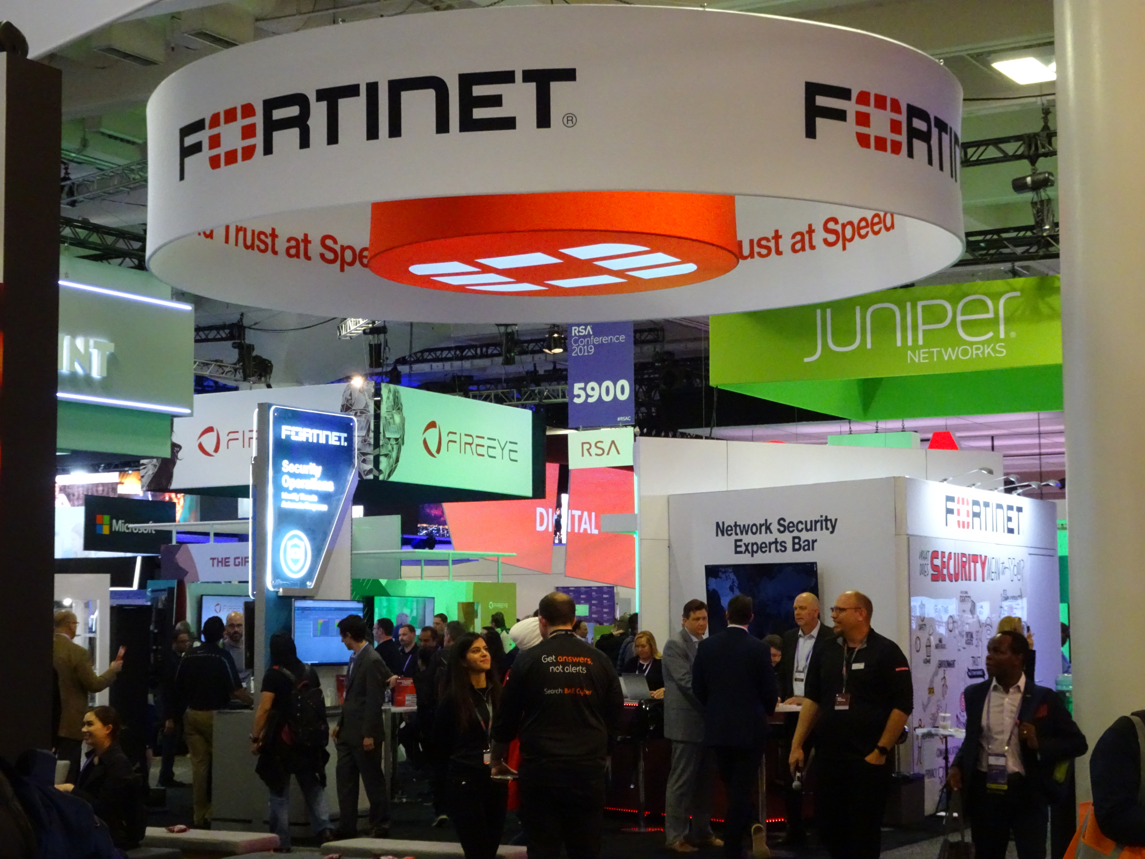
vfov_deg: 24.4
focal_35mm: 60
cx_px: 572
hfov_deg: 32.2
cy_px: 430
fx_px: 1985
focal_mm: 10.23
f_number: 4.5
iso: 1250
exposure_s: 1/100
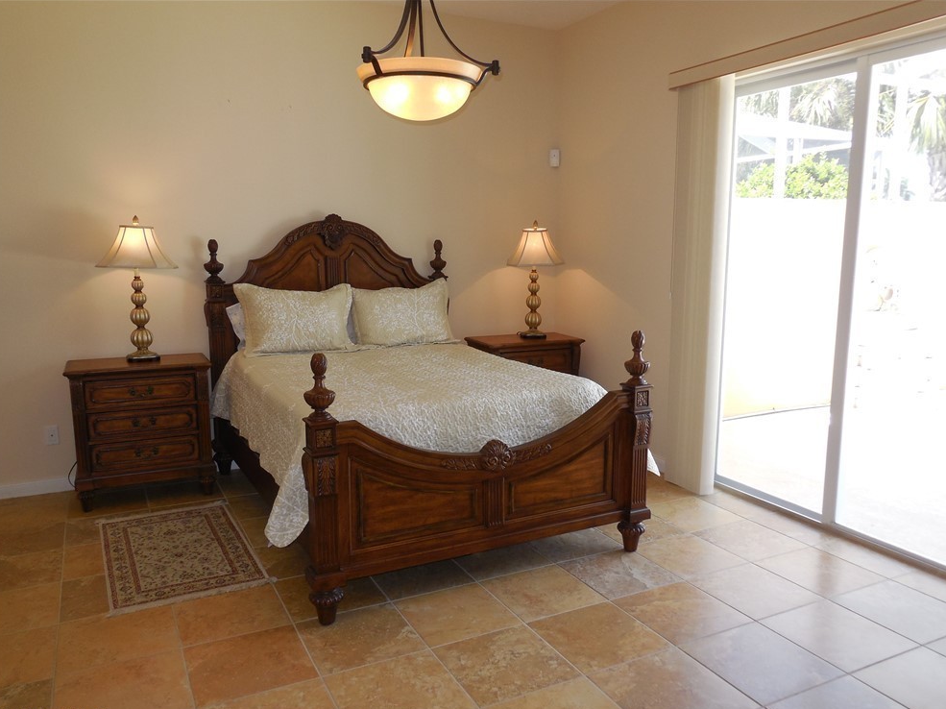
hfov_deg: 67.3
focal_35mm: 26
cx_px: 478
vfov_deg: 53.0
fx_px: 710
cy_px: 368
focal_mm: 4.5
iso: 125
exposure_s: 1/100
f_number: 3.1
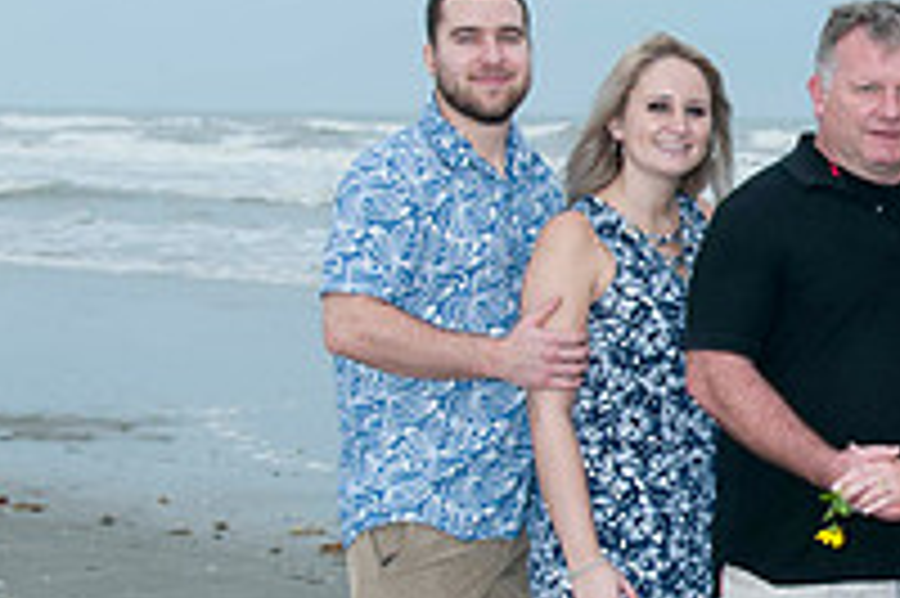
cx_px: 922
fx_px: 2823
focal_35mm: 113
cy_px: 371
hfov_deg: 17.6
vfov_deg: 12.1
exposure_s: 1/125
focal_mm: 26
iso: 100
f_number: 5.6
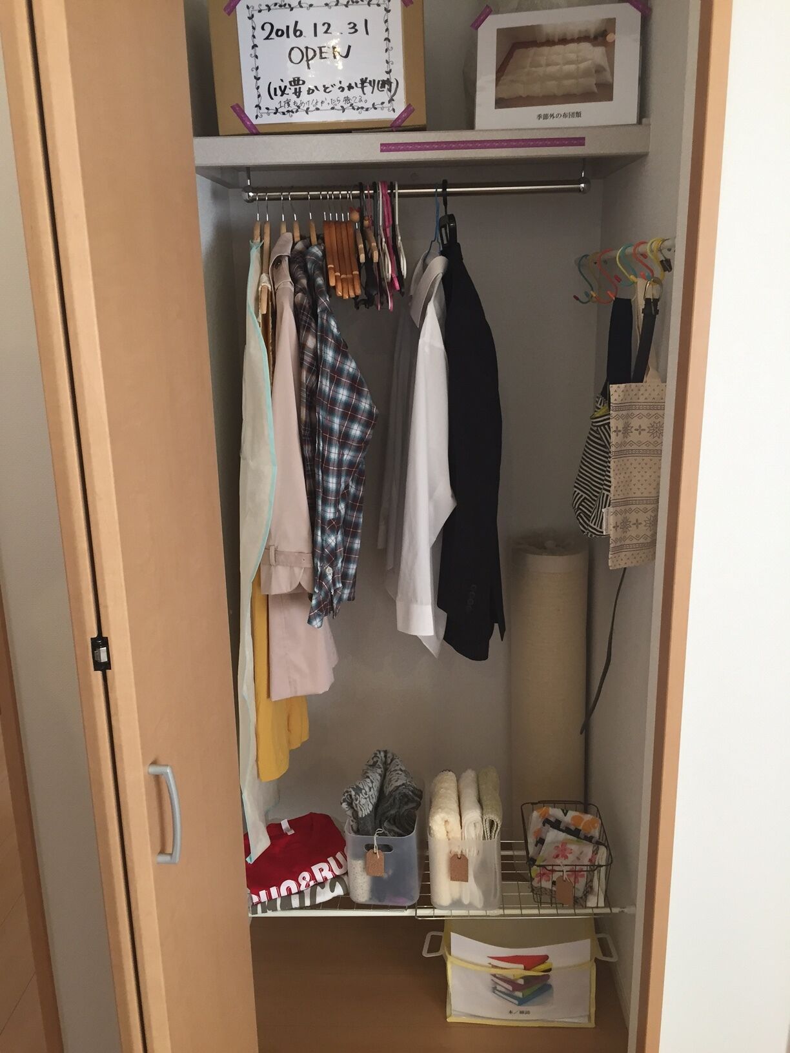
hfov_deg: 48.2
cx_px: 395
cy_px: 526
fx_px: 882
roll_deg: +1.5
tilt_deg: -16.2
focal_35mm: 29
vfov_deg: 61.7
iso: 80
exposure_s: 1/30
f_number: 2.2
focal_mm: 4.15
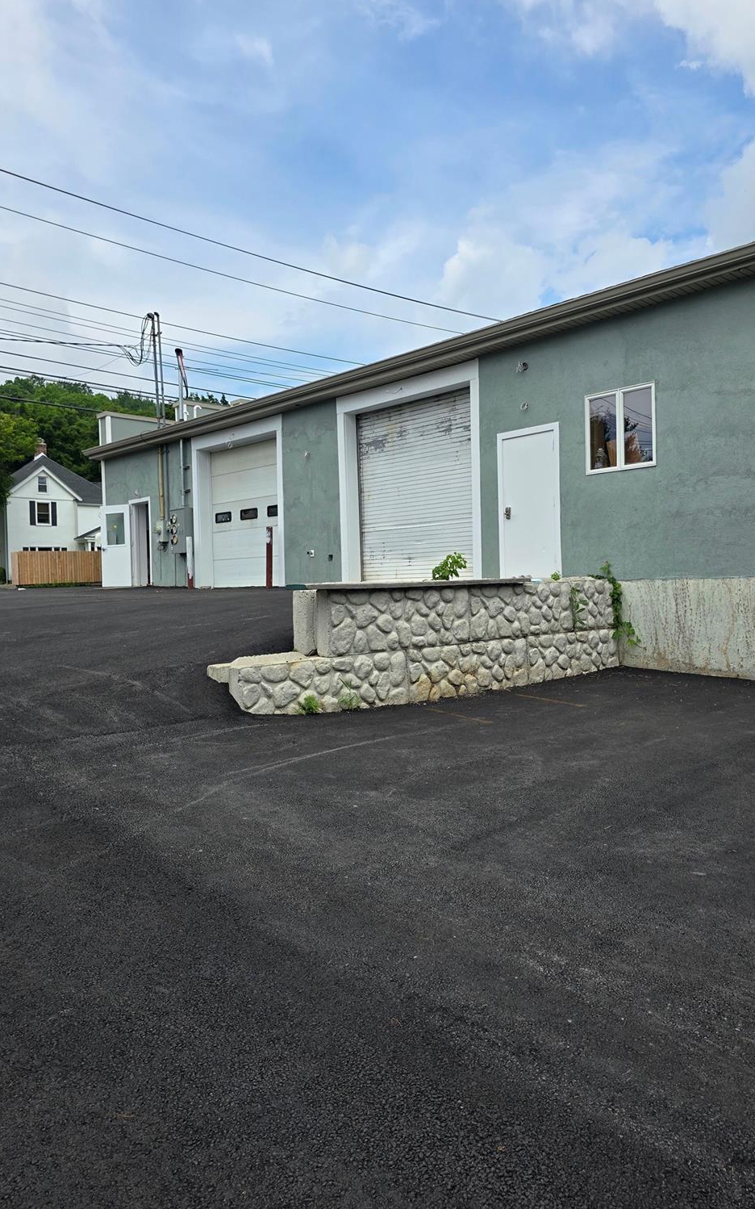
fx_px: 823
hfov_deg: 49.0
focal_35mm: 25
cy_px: 592
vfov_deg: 72.5
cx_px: 453
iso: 12
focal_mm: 6.3
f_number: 1.7
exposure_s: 1/638
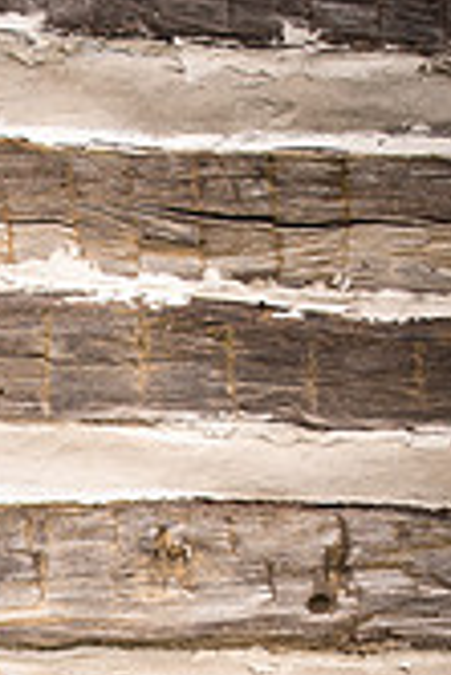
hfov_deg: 6.2
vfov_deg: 9.1
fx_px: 4163
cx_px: -130
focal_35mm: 222
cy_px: 813
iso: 200
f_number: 2.8
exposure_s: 1/50
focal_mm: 82
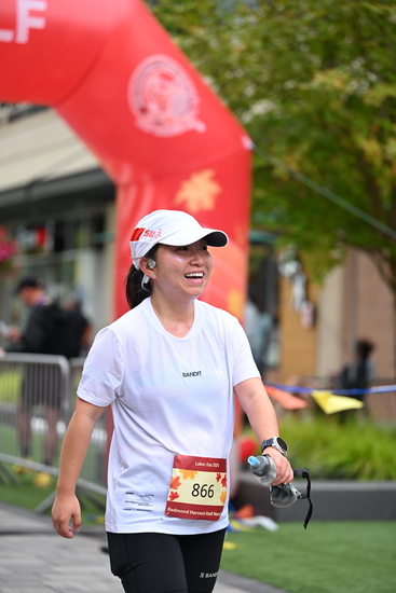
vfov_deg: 20.6
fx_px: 1632
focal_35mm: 99
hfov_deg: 13.8
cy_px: 296
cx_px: 198
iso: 640
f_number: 2.8
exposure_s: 1/2000
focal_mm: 99
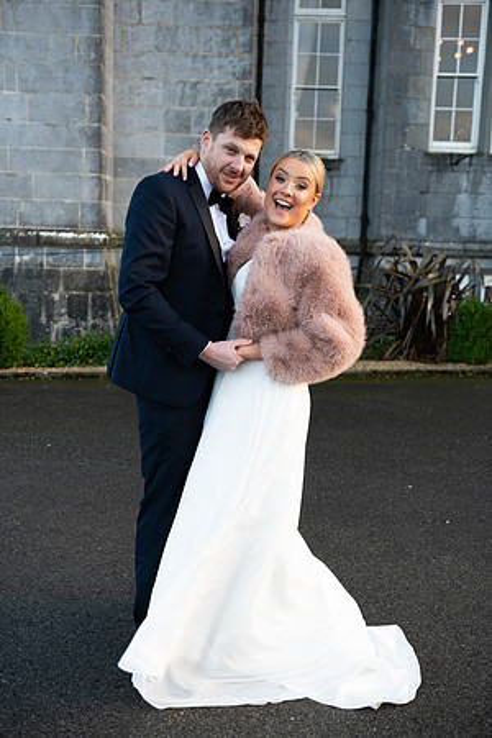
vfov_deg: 48.5
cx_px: 246
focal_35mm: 40
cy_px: 369
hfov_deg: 33.4
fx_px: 820
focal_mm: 40
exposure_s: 1/160
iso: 160
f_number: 3.5
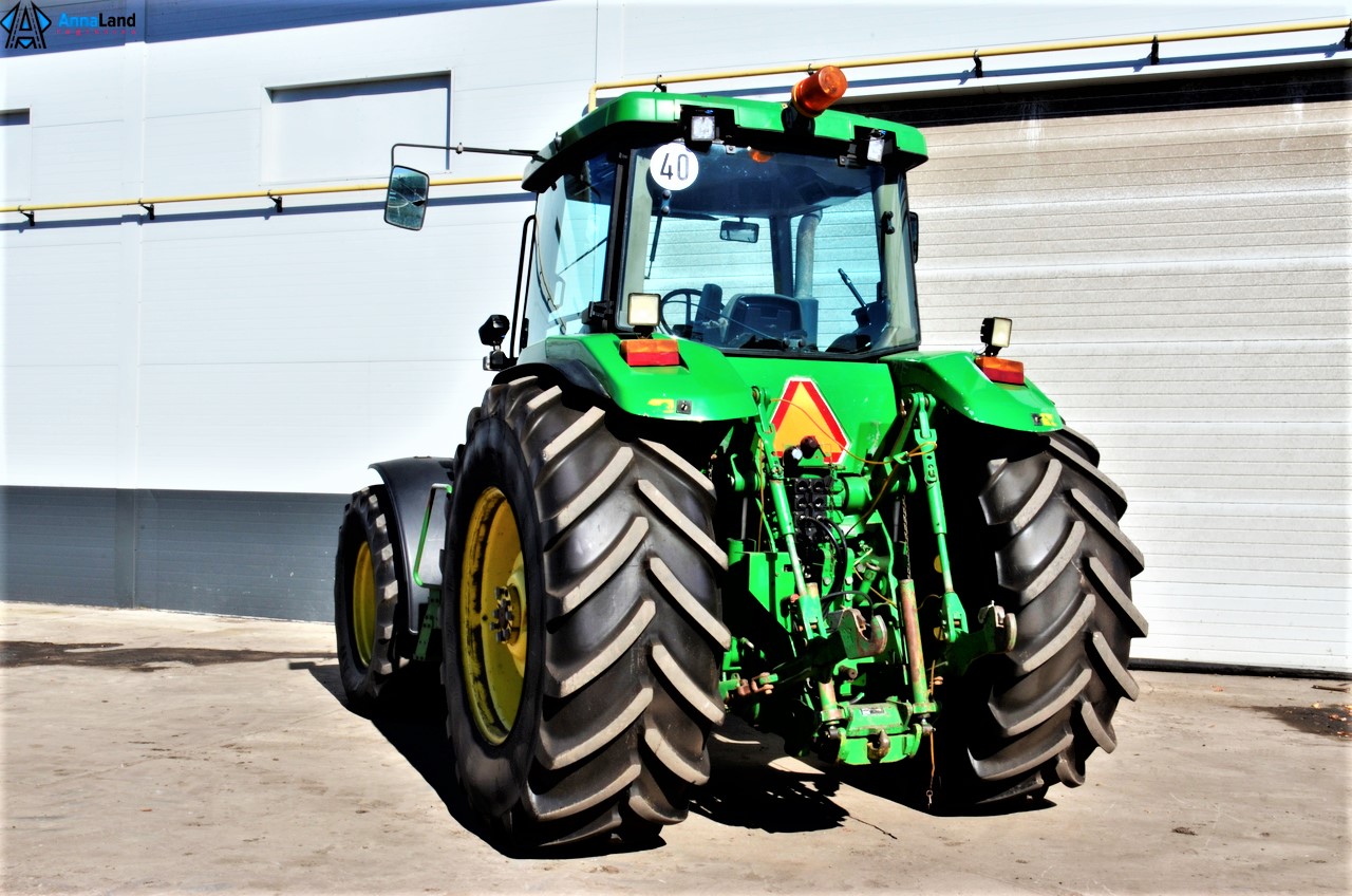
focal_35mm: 36
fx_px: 1349
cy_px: 448
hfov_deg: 53.2
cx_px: 676
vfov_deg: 36.7
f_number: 25
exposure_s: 1/40
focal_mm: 24
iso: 125
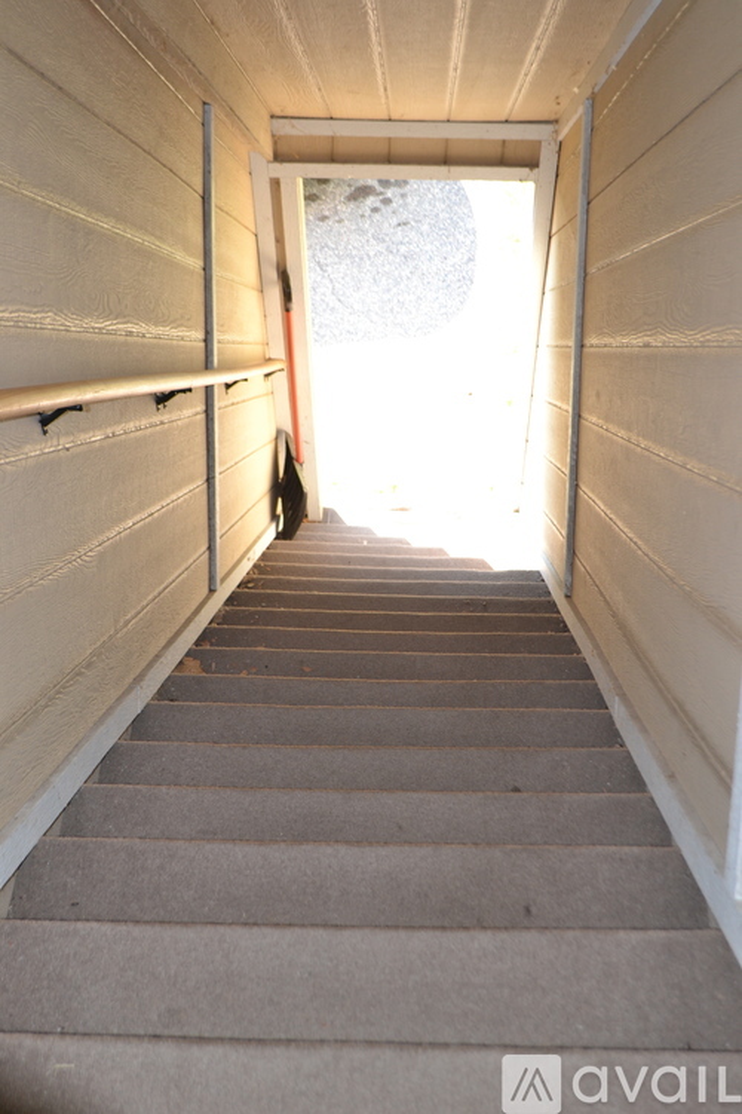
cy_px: 557
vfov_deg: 45.0
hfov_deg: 30.8
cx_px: 371
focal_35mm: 44
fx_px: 1345
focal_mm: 29
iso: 400
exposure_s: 1/100
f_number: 4.5
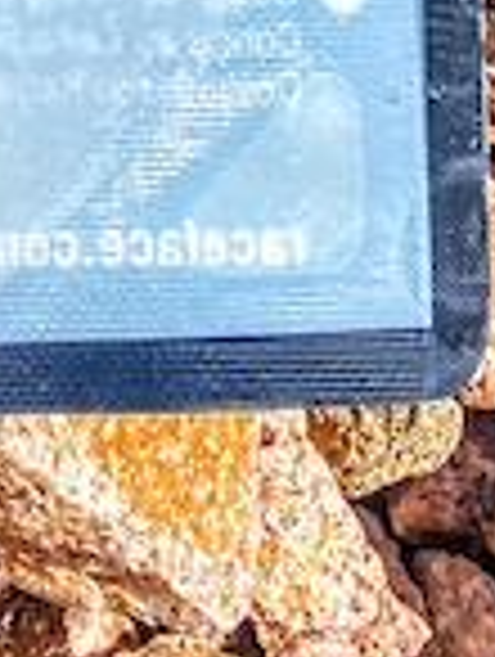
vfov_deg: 11.0
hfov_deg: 9.5
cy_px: -1080
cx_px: -616
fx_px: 2700
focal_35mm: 142
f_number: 1.8
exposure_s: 1/1232
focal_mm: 4.25
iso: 32
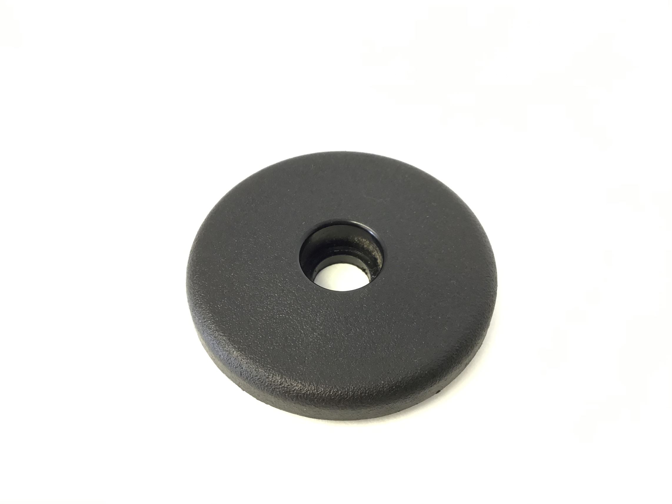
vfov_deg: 45.4
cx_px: 336
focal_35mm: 31
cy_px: 252
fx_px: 602
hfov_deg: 58.4
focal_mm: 3.3
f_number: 2.4
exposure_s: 1/30
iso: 64
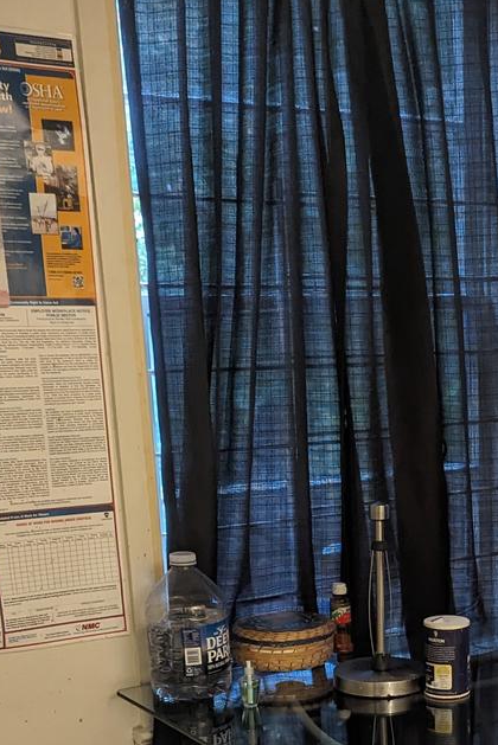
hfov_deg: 21.6
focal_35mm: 61
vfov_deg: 31.5
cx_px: 485
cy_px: 651
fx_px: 1264
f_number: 1.85
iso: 1343
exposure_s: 1/120
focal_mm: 6.81
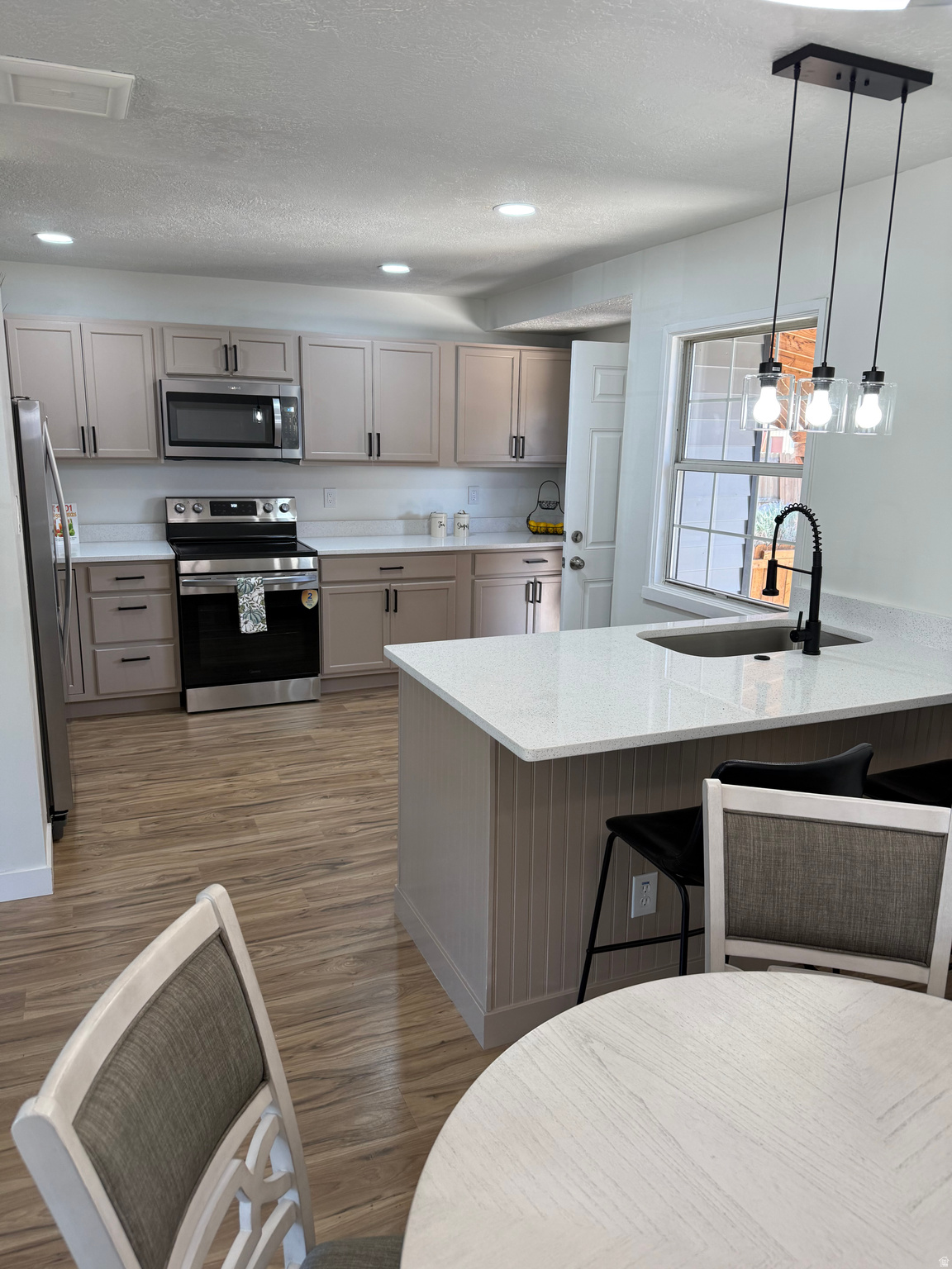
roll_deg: -1.1
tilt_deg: -12.7
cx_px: 476
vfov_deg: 71.6
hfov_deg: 56.8
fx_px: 880
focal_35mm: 24
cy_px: 634
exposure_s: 1/121
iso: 125
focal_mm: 6.76
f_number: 1.78
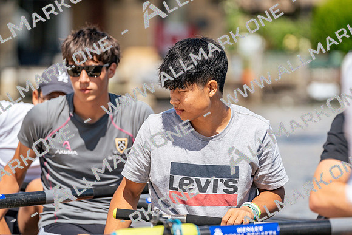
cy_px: 118
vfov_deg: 4.1
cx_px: 176
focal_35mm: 333
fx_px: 3257
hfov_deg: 6.2
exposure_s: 1/1600
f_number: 5.6
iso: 200
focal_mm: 333
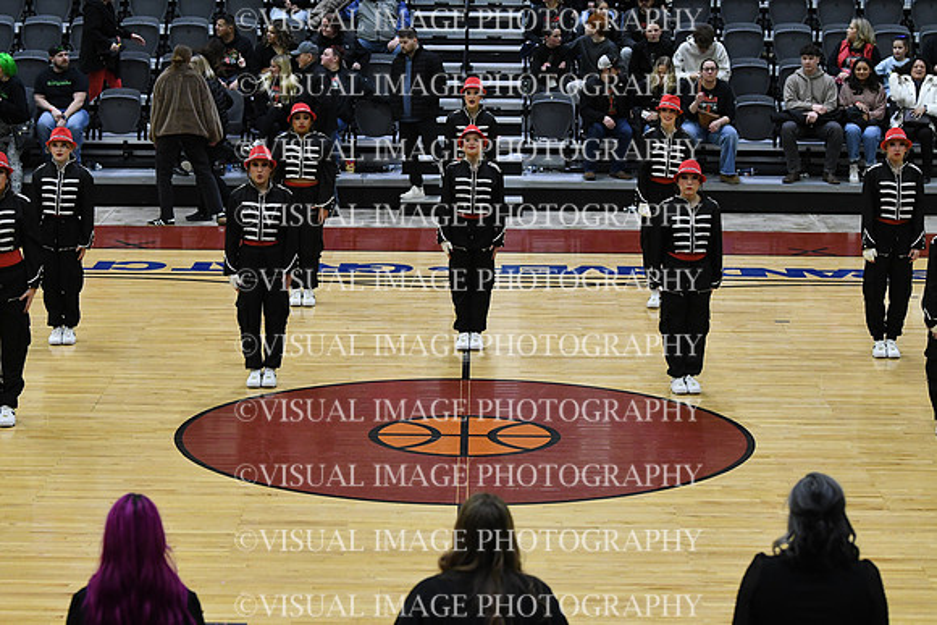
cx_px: 468
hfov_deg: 19.5
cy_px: 312
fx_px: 2733
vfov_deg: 13.0
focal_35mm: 105
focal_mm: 70
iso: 3200
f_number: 3.5
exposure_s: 1/400
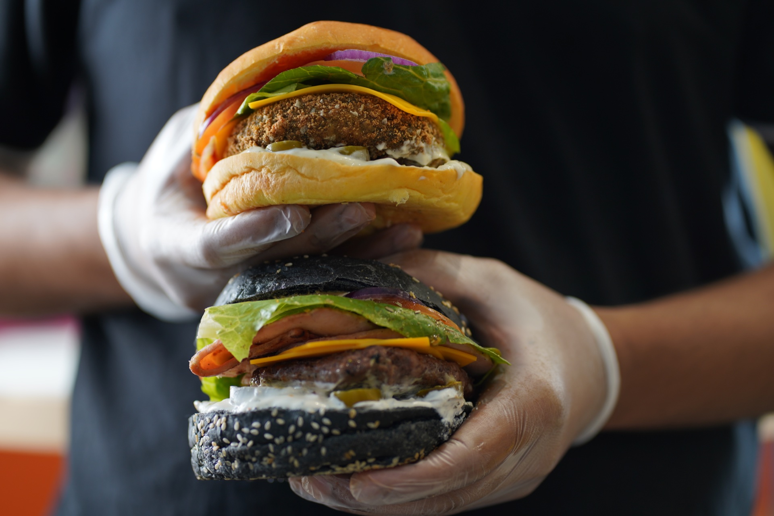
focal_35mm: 85
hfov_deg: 23.9
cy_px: 258
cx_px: 387
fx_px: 1827
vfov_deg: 16.1
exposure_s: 1/80
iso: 160
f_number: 2.5
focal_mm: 85
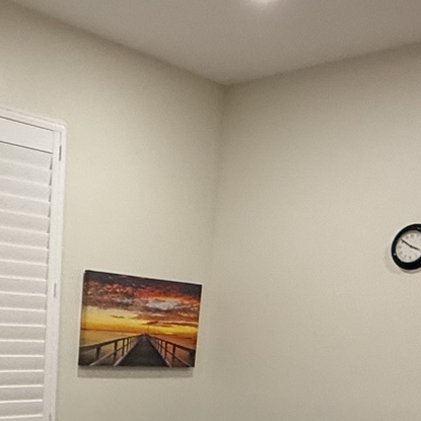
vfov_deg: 25.6
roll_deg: -2.6
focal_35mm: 61
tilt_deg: -11.6
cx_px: 26
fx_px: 839
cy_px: 491
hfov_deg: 27.0
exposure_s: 1/120
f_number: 2.2
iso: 320
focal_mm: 2.22
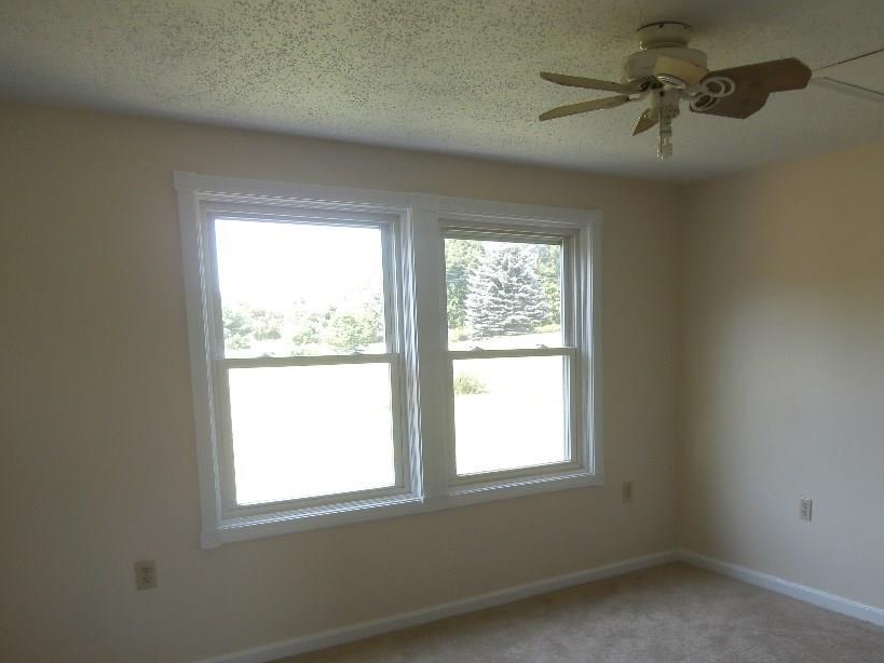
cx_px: 543
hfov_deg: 59.3
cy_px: 412
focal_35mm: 30
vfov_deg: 46.4
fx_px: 766
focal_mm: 4.2
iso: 100
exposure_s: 1/60
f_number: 3
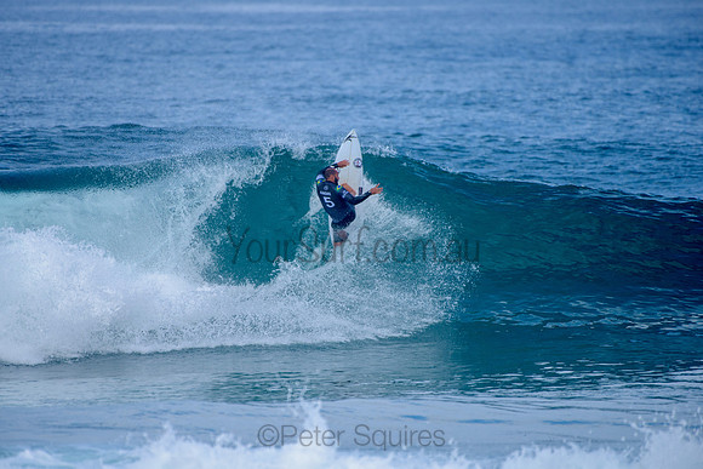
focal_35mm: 546
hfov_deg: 3.8
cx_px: 329
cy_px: 219
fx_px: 10656
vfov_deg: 2.5
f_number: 5.6
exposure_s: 1/2000
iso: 250
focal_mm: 500
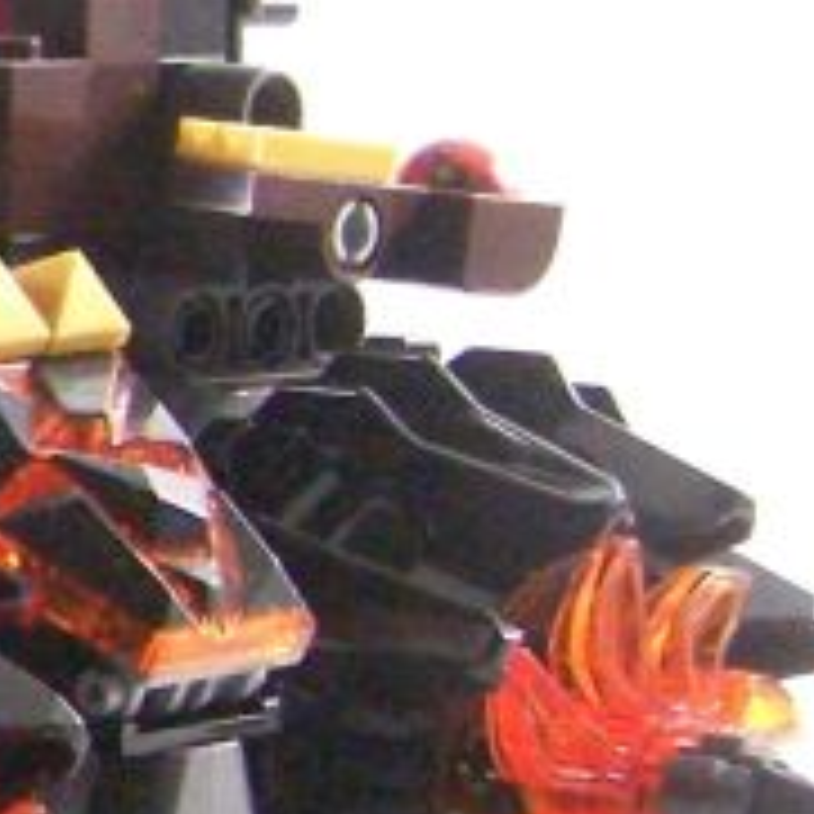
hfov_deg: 8.2
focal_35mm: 200
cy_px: 351
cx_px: -976
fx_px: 5321
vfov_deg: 8.7
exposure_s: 1/60
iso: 400
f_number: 3.2
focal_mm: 6.7
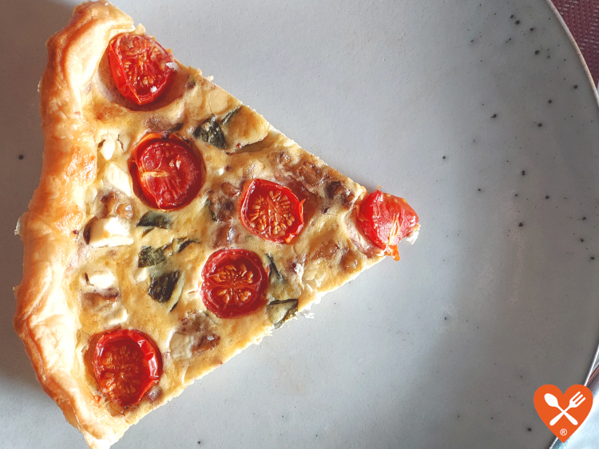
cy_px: 224
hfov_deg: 71.6
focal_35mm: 24
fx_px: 415
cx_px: 300
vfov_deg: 56.8
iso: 400
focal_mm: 4.6
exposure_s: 1/50
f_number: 1.8
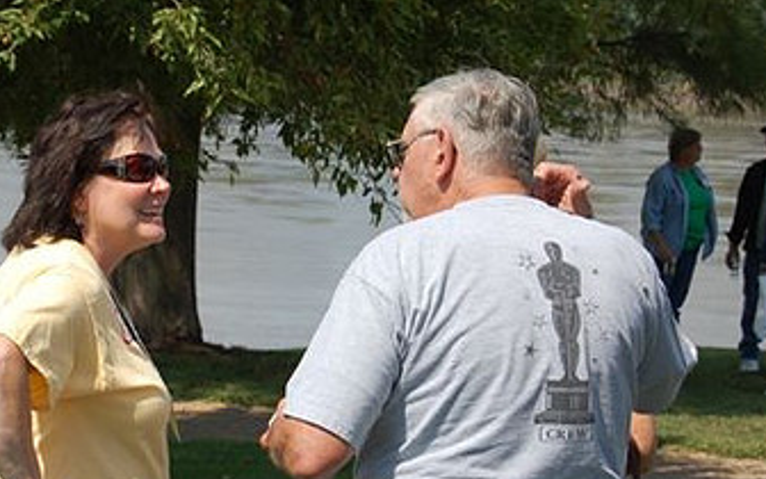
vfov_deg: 9.1
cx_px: 203
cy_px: 253
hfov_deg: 14.4
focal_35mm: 145
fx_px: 3024
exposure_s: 1/400
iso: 200
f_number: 10
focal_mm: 55
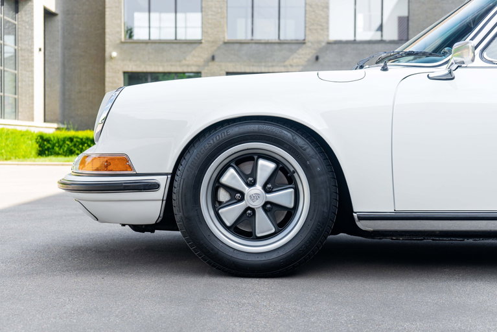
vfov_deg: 24.2
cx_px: 248
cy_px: 166
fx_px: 773
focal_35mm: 56
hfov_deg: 35.6
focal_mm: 56
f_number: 5
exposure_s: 1/50
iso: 50
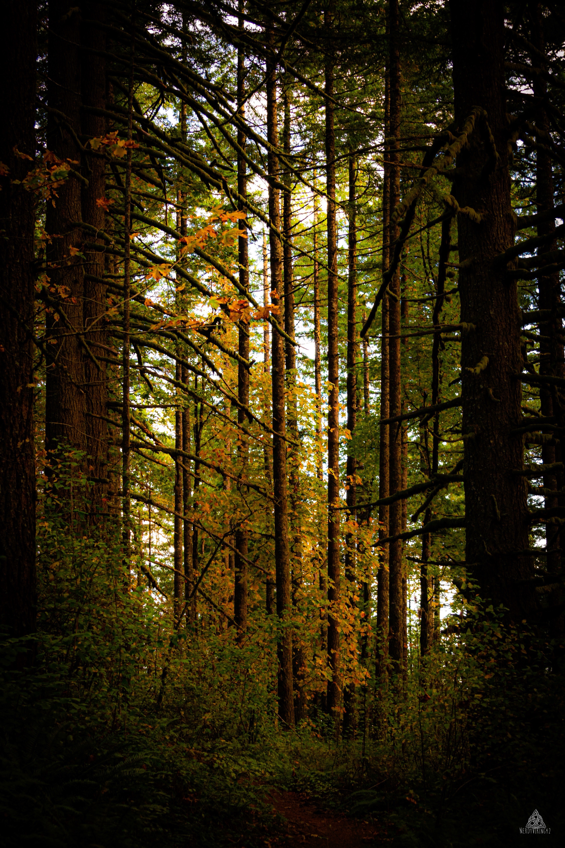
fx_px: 1942
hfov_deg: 16.6
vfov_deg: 24.6
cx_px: 282
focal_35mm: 82
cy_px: 424
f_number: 6.3
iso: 800
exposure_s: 1/60
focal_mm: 55
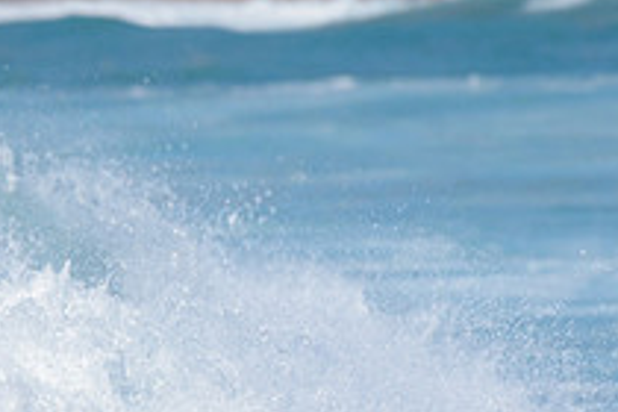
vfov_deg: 0.8
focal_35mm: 1694
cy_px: 432
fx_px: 29078
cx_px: -319
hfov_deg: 1.2
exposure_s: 1/2000
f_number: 5.6
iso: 140
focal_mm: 500
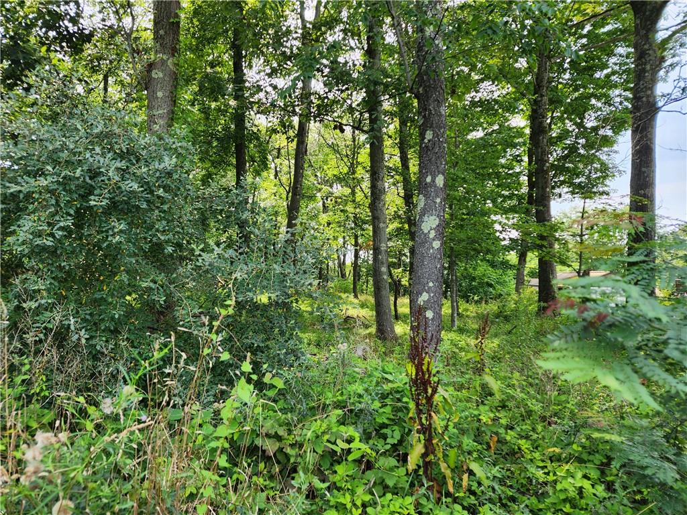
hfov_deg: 73.9
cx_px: 344
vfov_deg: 58.9
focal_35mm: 23
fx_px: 456
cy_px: 258
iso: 25
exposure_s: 1/180
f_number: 1.8
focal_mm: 6.4
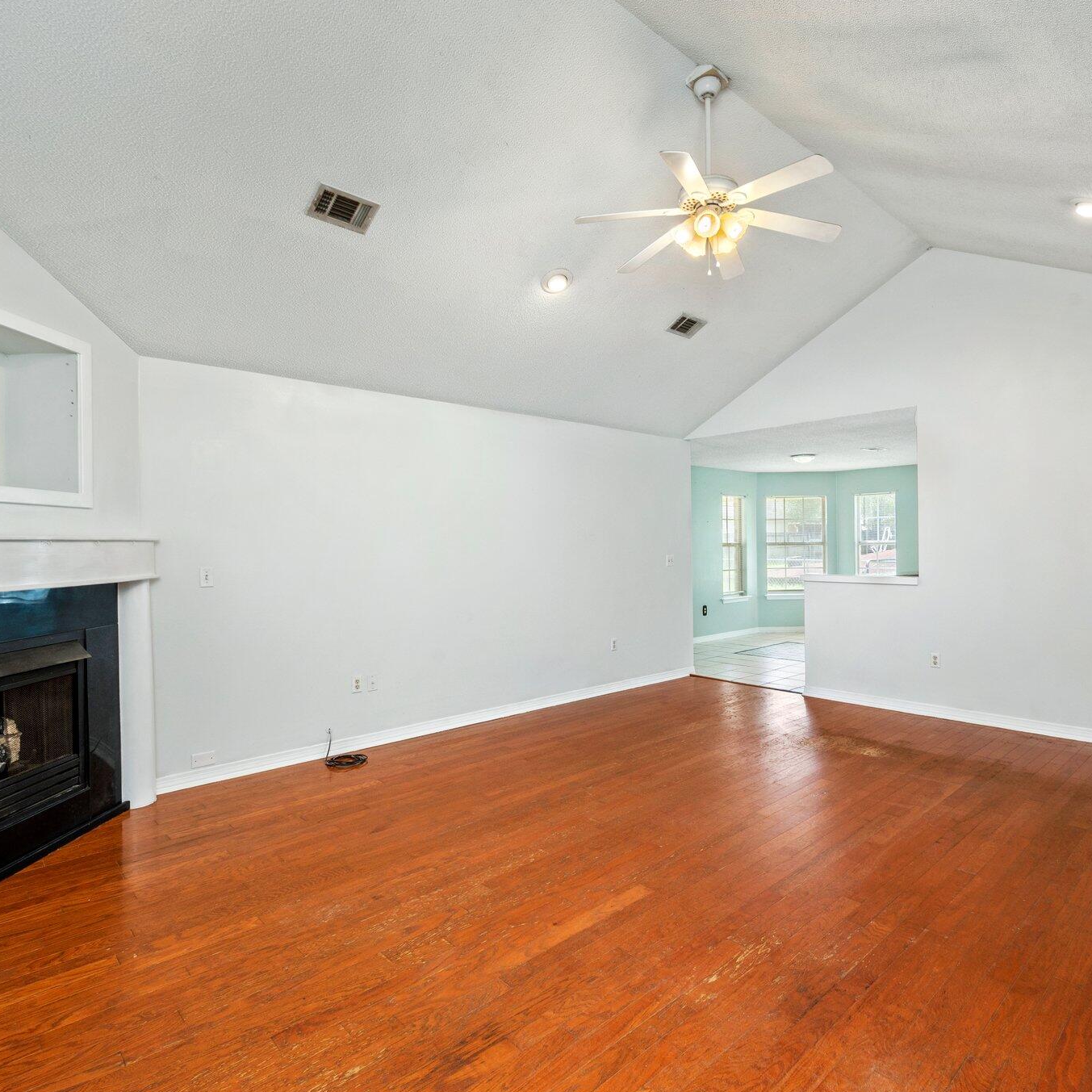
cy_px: 547
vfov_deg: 80.7
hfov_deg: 80.6
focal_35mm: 18
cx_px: 590
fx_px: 642
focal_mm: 14
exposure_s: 1/40
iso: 320
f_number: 9
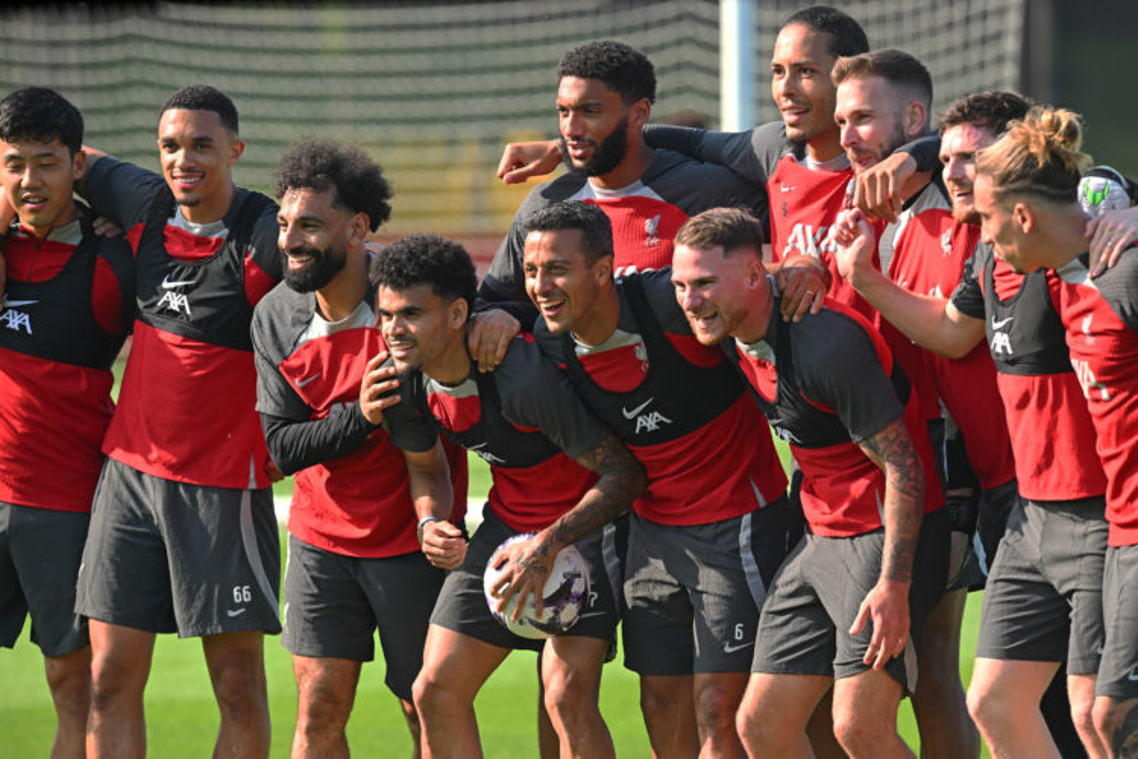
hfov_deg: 5.2
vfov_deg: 3.4
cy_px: 380
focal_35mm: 400
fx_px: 12643
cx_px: 569
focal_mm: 400
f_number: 5.6
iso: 1000
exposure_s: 1/1600
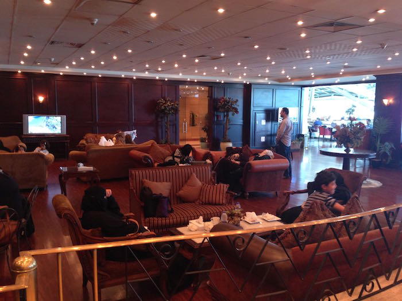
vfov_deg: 42.9
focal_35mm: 33
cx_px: 201
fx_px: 383
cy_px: 150
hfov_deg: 55.4
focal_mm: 4.12
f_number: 2.4
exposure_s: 1/20
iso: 160
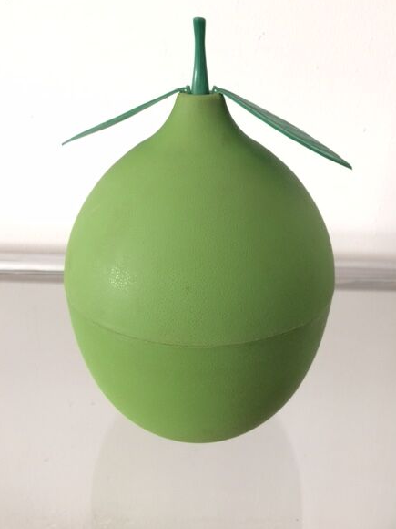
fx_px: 488
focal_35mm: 32
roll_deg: -0.4
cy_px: 254
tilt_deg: -27.6
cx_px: 188
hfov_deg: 44.1
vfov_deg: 56.8
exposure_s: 1/33
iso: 160
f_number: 2.2
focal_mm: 4.15
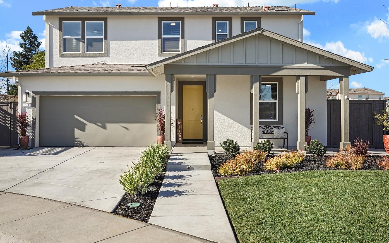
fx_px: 360
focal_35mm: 34
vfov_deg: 37.2
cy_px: 105
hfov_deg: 56.7
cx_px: 185
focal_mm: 31
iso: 500
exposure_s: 1/250
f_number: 11
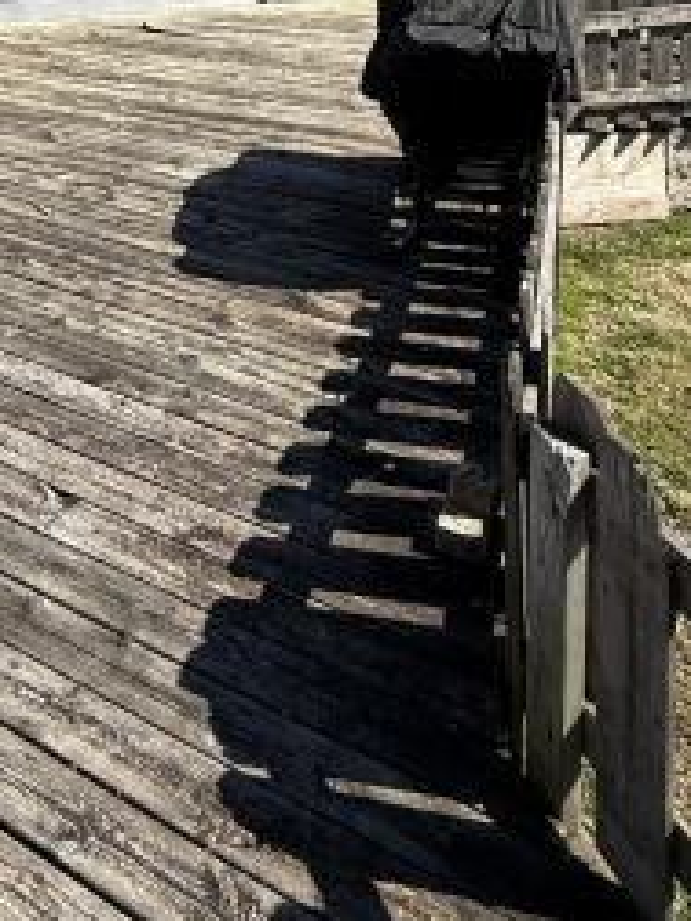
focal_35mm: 37
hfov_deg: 36.5
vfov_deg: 40.1
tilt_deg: -0.2
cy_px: -104
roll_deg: +1.5
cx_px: 84
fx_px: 985
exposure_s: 1/1613
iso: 50
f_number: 2.2
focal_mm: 2.22
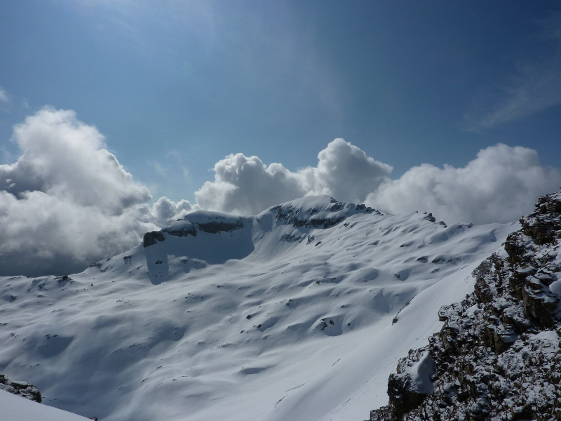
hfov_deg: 69.4
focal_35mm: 25
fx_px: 405
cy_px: 210
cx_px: 280
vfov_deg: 54.9
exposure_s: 1/1600
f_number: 6.3
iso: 80
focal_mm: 4.1
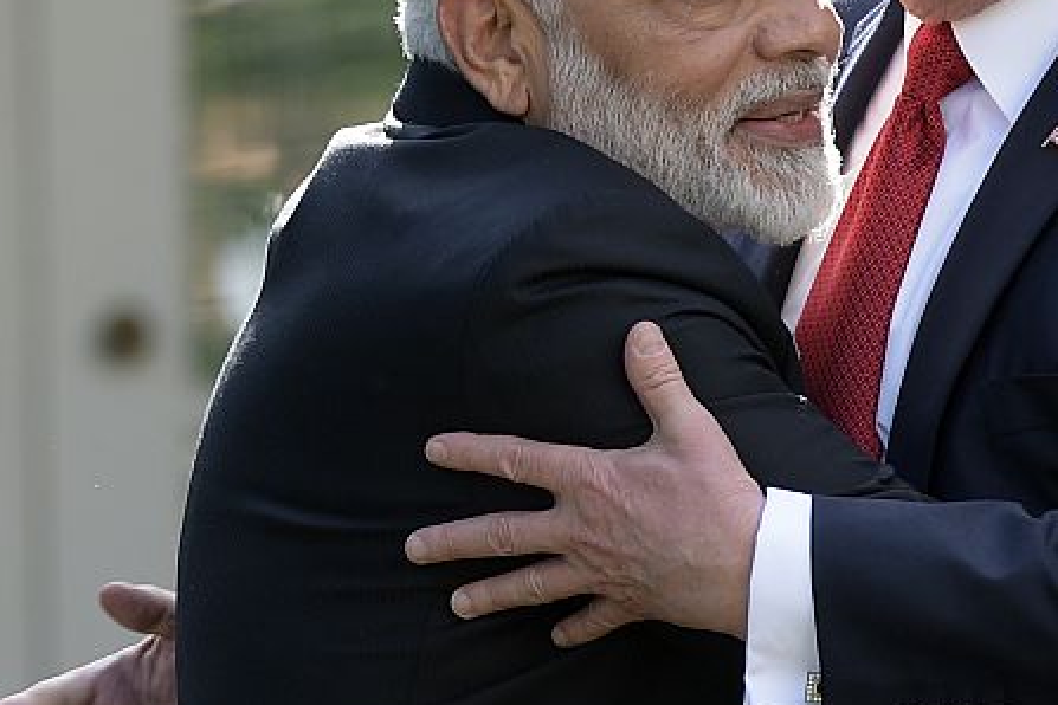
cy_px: 155
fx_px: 15781
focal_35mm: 537
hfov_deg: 3.8
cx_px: 795
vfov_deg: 2.6
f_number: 6.3
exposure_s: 1/640
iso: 500
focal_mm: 300
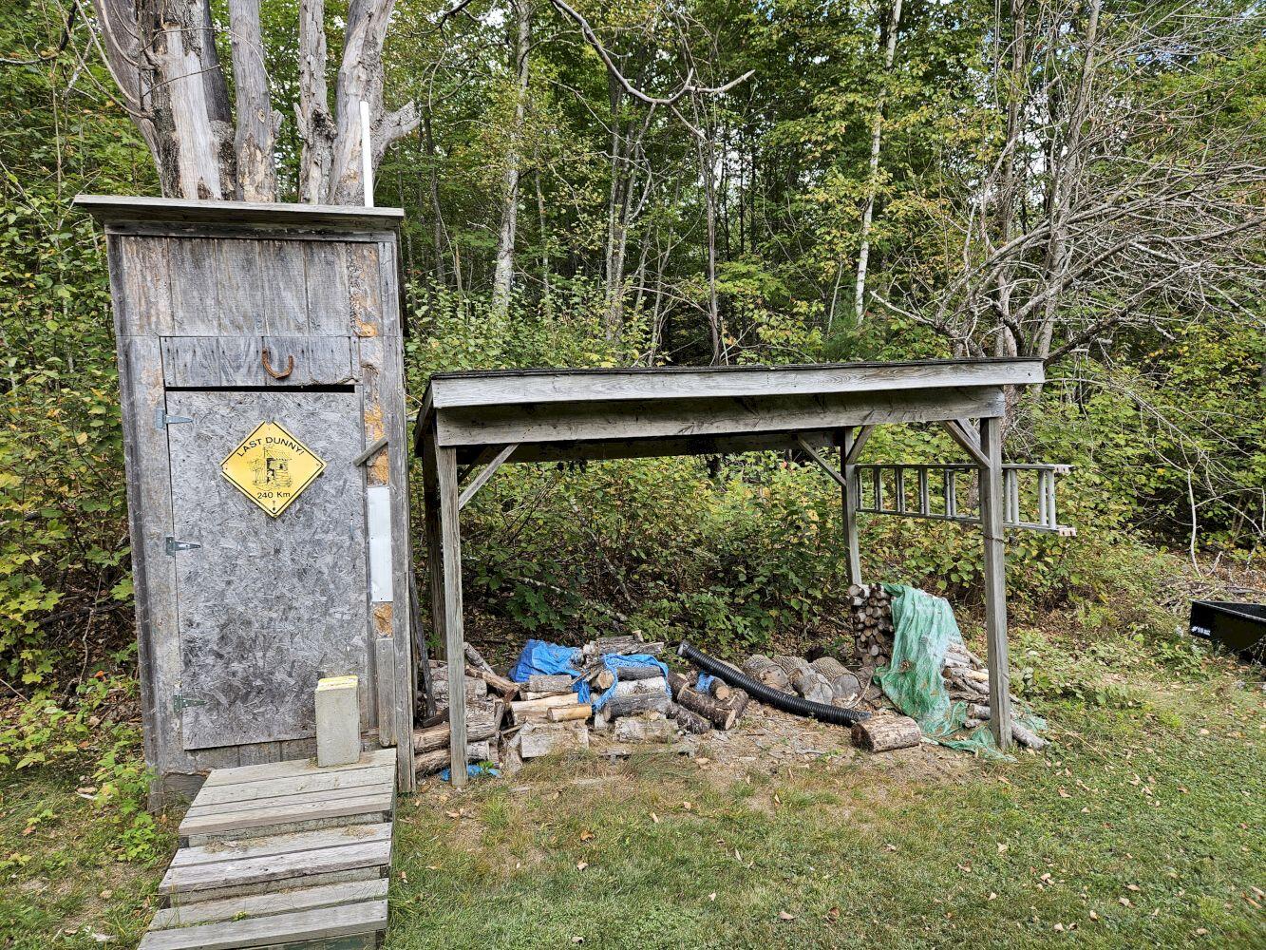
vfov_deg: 58.9
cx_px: 633
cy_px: 475
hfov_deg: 73.9
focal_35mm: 23
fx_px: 841
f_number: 1.8
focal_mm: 5.4
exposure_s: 1/191
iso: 25
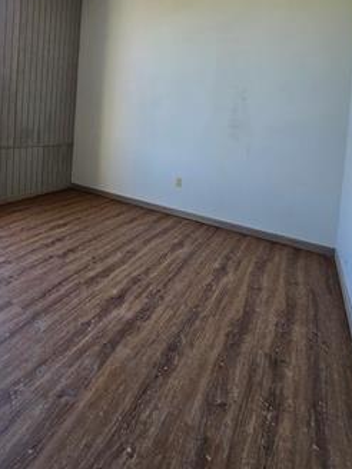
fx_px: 258
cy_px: 137
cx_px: 119
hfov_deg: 66.9
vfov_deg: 80.3
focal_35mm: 19
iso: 160
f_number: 2.2
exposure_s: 1/100
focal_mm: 2.2
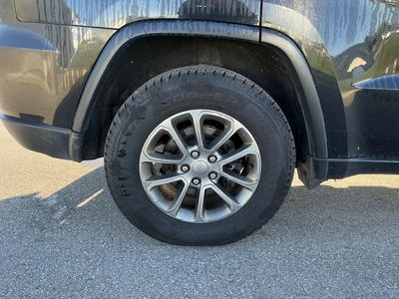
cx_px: 200
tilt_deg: -15.7
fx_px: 323
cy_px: 150
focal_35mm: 28
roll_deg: +0.6
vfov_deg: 49.7
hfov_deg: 63.4
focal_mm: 3
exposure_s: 1/134
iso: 32
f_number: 1.8
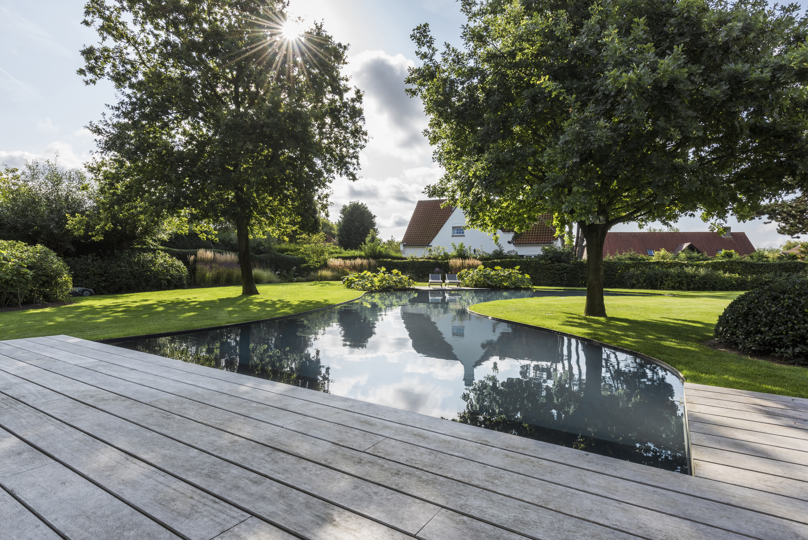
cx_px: 404
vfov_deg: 64.6
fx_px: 427
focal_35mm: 19
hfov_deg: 86.9
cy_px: 270
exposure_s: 1/125
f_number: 14
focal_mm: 19
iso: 250
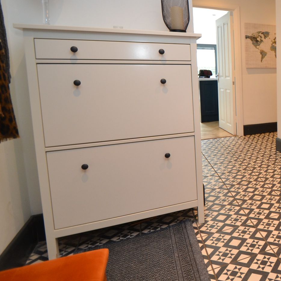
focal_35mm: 28
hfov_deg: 45.3
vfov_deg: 56.3
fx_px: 257
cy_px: 98
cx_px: 299
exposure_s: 1/60
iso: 560
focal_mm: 10
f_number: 3.5
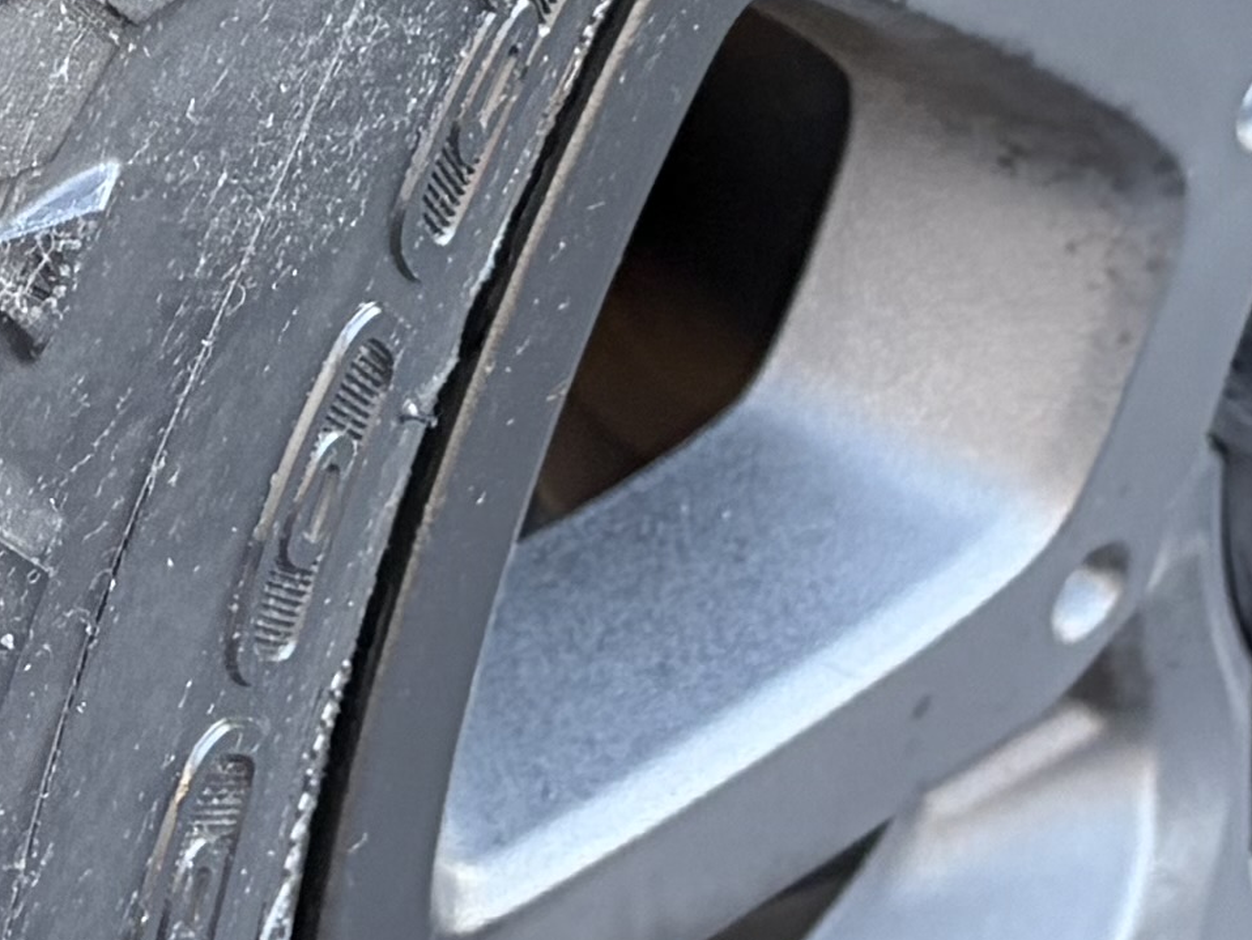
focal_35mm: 155
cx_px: 289
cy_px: -676
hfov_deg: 12.7
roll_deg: +1.5
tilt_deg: -31.5
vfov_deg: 9.2
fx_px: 5607
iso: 200
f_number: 1.6
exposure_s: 1/60
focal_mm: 5.96
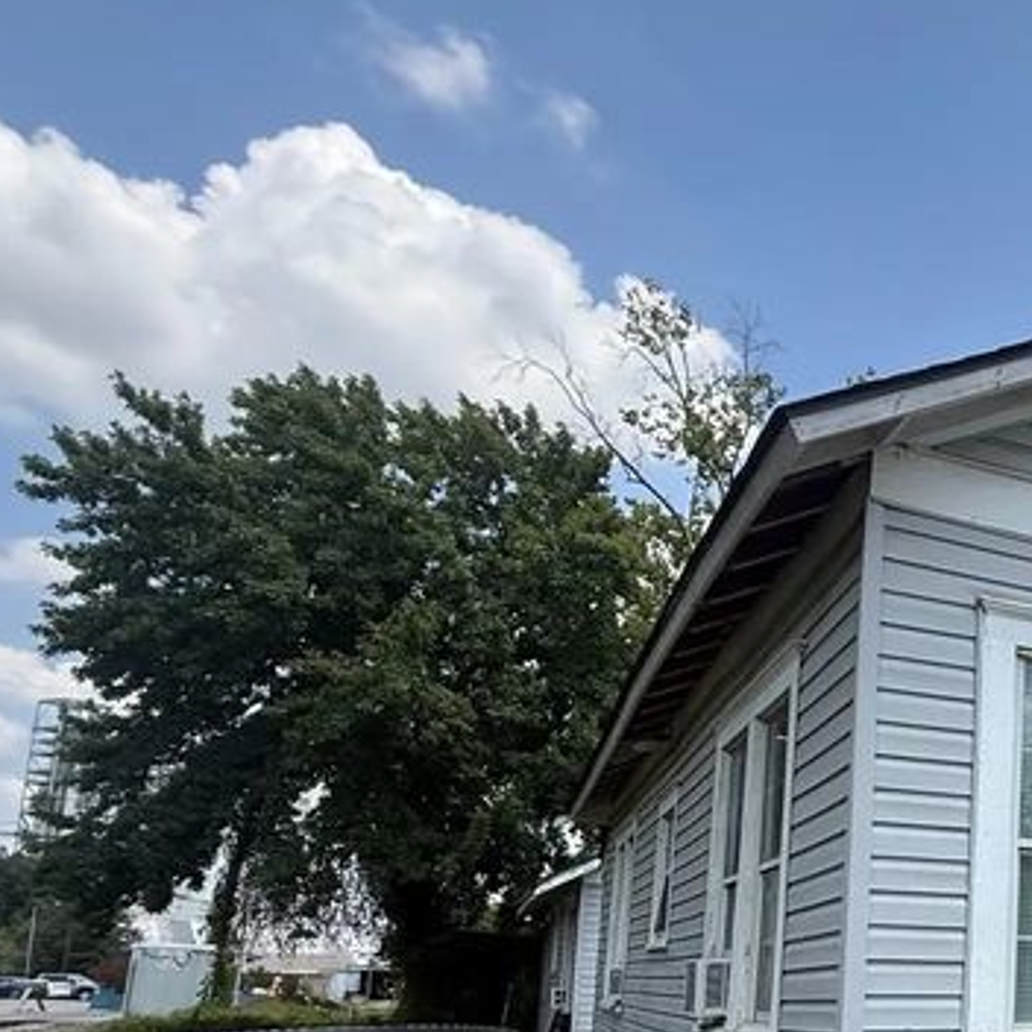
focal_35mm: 36
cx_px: 1299
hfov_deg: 34.5
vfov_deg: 44.0
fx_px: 1214
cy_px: 812
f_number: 2.2
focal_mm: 2.22
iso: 50
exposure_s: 1/1399
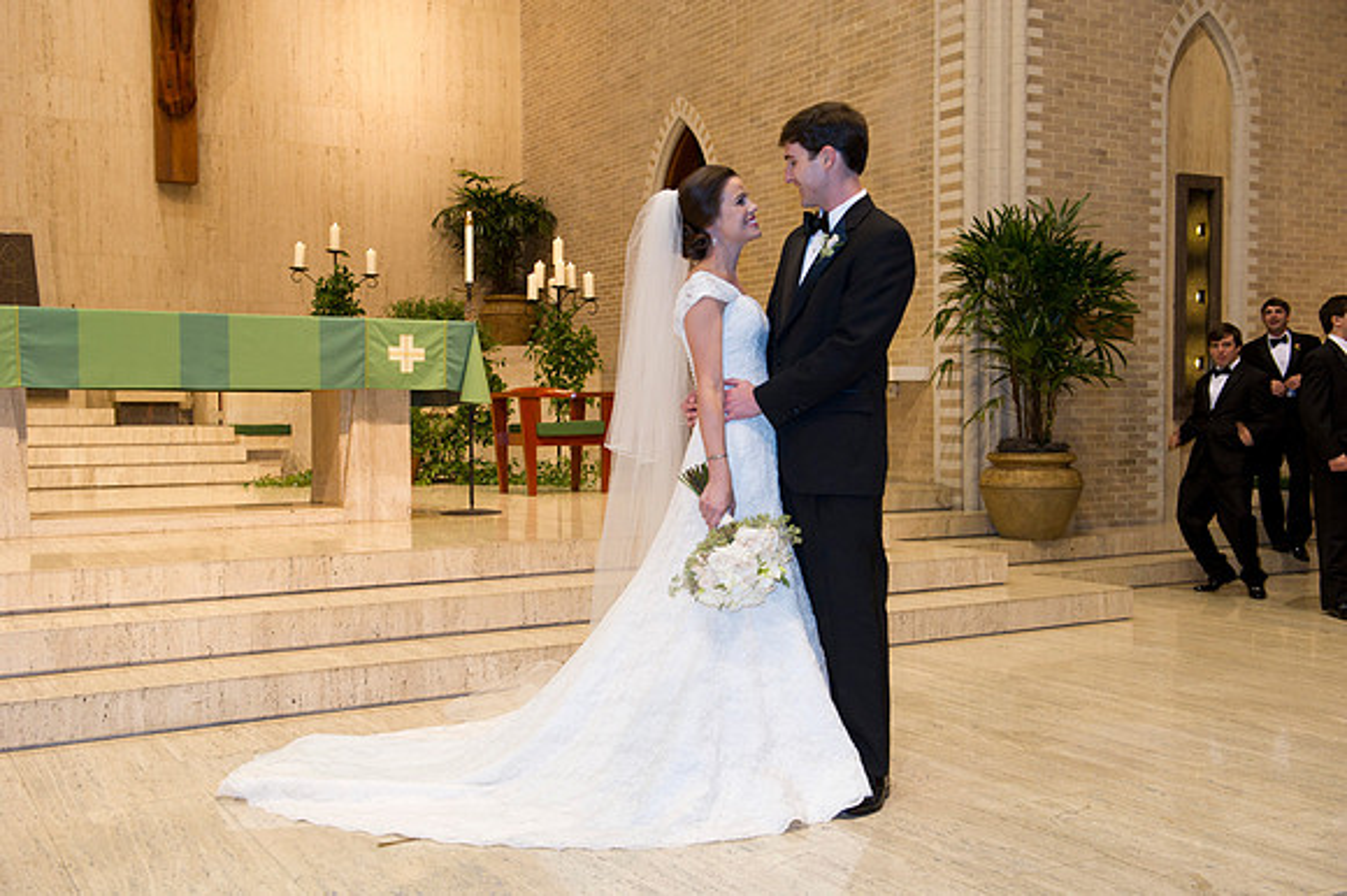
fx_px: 1421
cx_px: 674
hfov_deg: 50.7
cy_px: 448
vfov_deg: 35.0
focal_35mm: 38
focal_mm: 38
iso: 1600
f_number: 5
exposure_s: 1/60
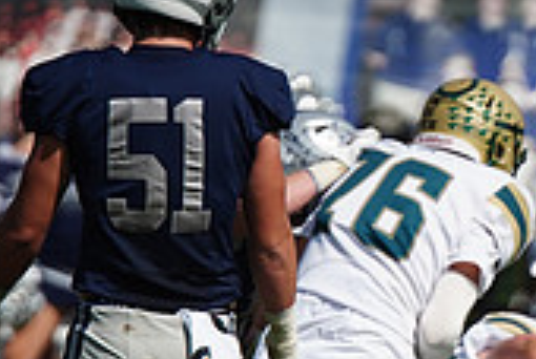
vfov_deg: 1.4
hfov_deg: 2.0
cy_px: 323
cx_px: 568
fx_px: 15228
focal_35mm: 1021
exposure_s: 1/8000
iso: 400
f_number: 2.8
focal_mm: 300
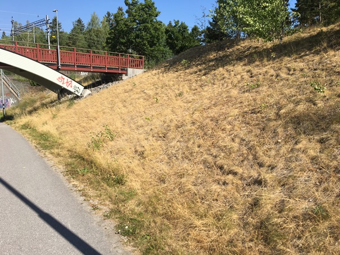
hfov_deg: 61.6
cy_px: 128
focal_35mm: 29
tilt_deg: -6.9
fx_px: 285
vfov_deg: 48.2
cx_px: 170
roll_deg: -1.7
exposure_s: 1/1304
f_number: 2.2
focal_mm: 4.15
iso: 25
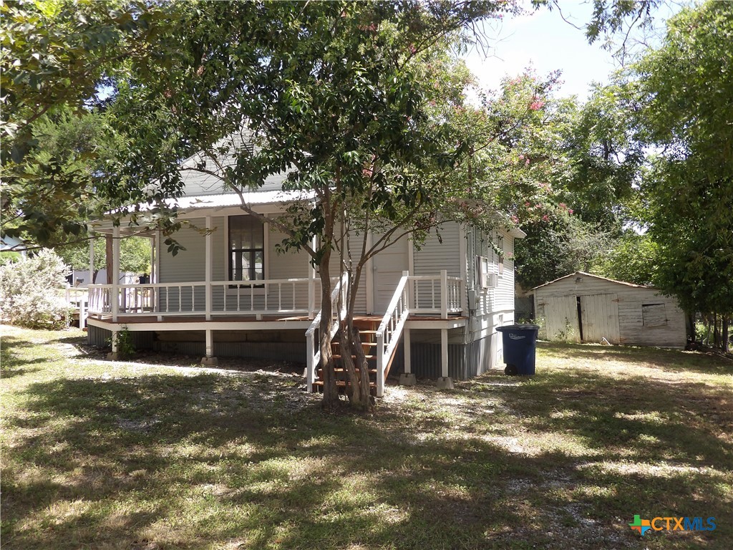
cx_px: 366
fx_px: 699
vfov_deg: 42.9
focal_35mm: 33
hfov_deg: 55.4
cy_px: 275
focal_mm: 5.9
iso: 100
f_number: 3.6
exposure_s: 1/249
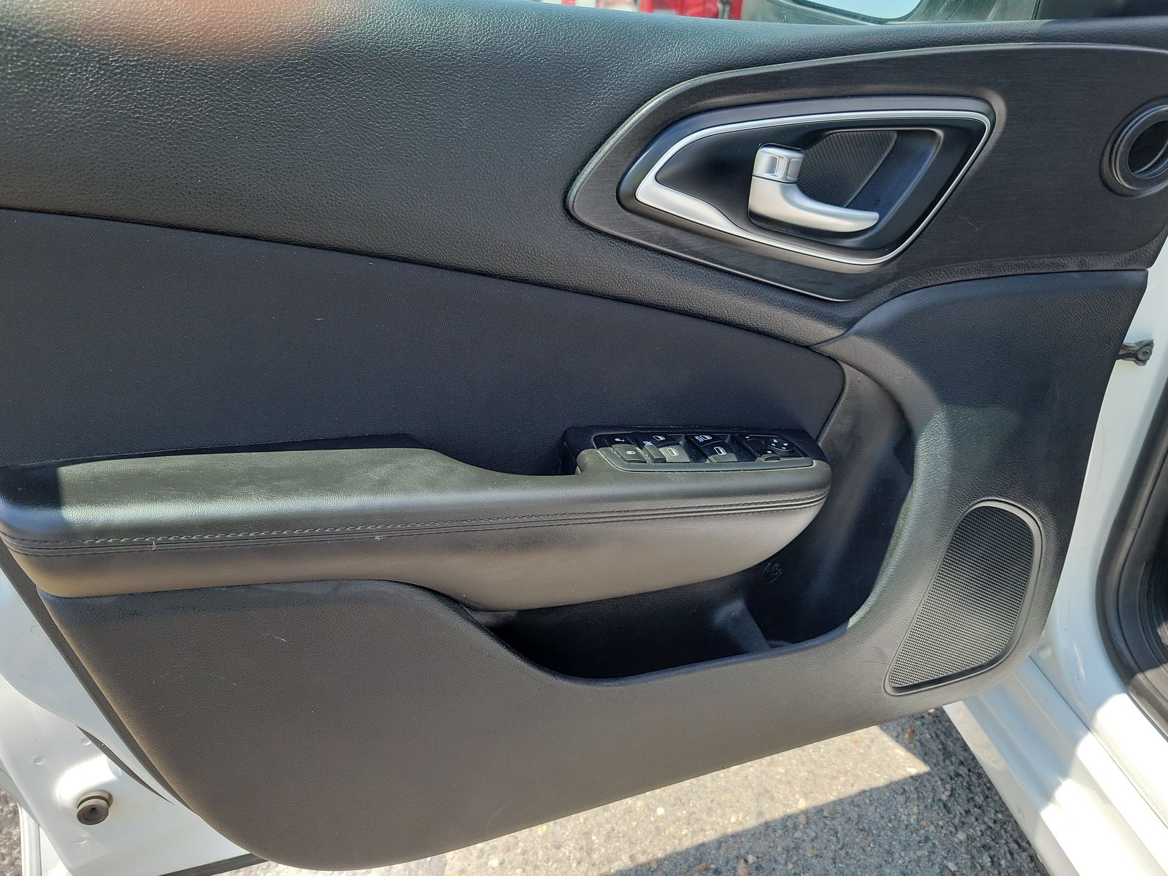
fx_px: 810
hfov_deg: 71.6
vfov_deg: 56.8
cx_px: 584
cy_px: 438
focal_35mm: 24
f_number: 1.8
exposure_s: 1/132
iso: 50
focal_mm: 6.7
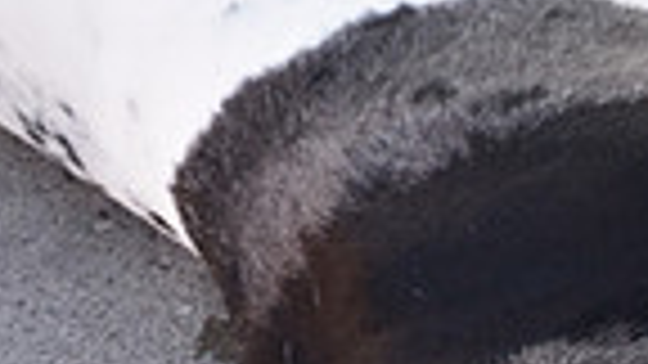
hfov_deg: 9.3
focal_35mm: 220
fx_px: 3780
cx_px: 1228
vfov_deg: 5.4
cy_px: 789
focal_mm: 52
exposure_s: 1/200
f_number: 7.1
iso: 800
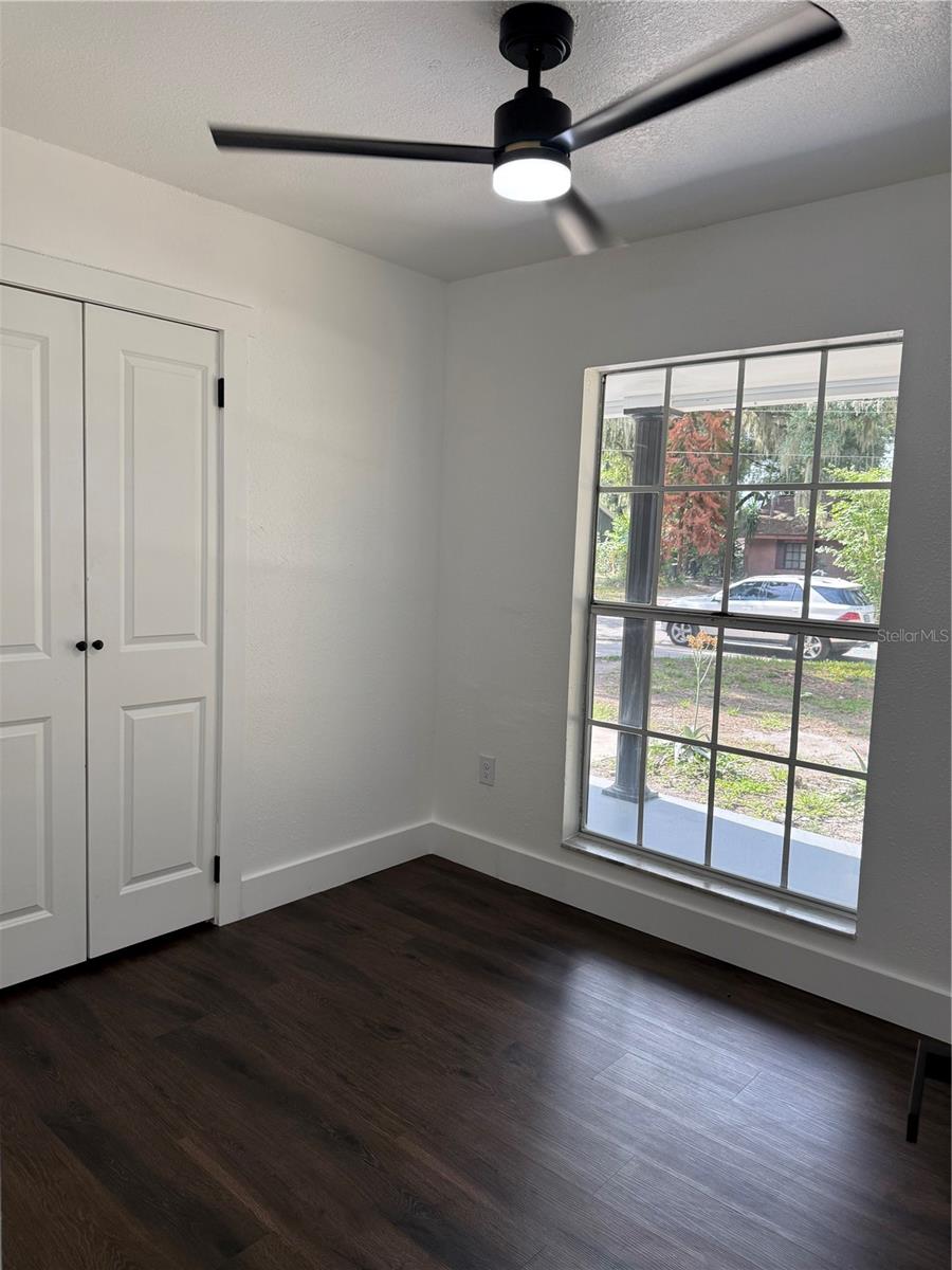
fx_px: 880
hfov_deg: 56.8
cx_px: 476
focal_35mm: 24
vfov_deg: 71.6
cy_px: 635
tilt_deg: -5.4
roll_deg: -2.5
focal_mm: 6.76
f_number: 1.78
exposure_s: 1/280
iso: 100
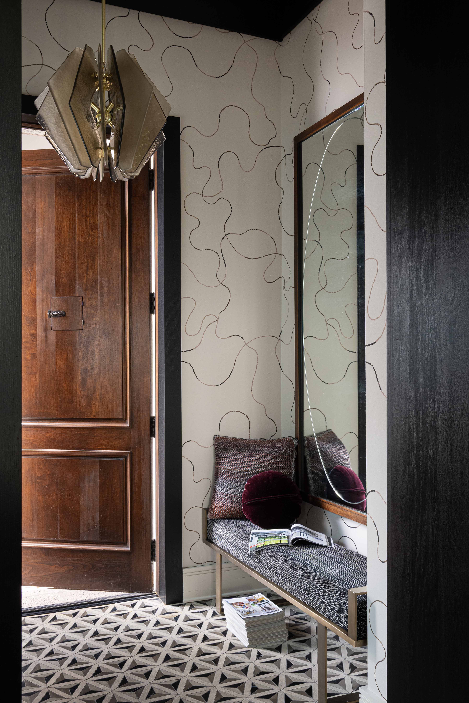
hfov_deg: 41.1
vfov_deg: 58.7
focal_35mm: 32
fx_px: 626
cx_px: 234
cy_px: 352
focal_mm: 21.5
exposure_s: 1.3
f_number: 9
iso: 500
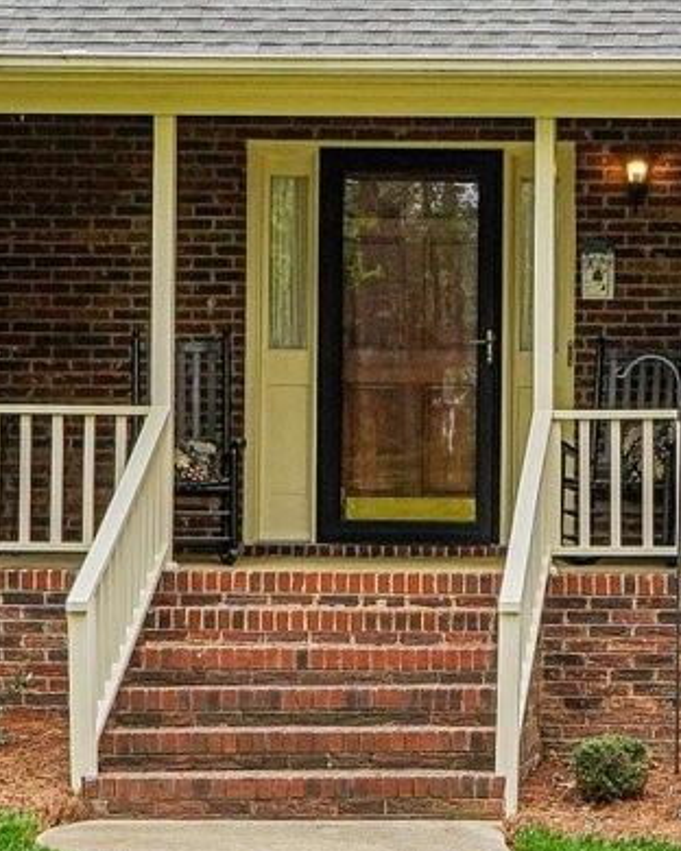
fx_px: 3729
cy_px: 435
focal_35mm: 148
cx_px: 899
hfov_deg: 10.2
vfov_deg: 13.0
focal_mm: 20
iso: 200
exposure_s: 1/30
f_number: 8
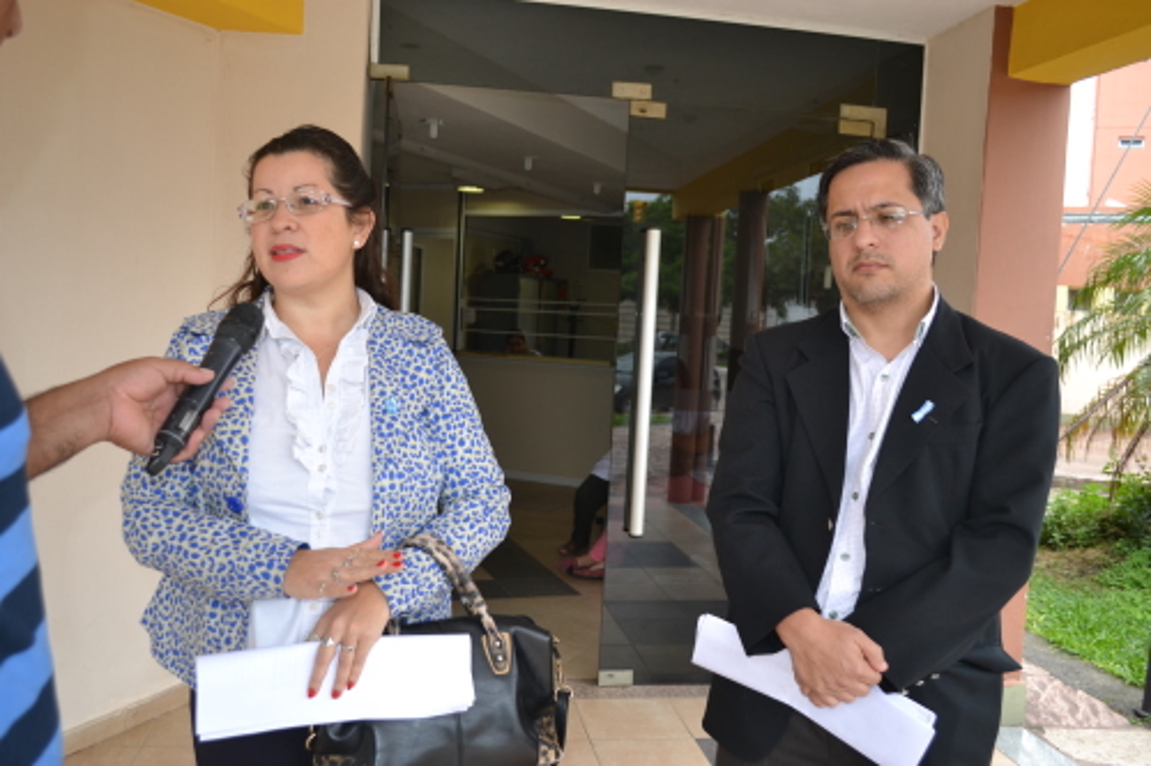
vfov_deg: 43.6
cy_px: 383
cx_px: 576
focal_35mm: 30
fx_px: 959
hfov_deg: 61.9
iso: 250
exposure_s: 1/125
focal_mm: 20
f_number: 4
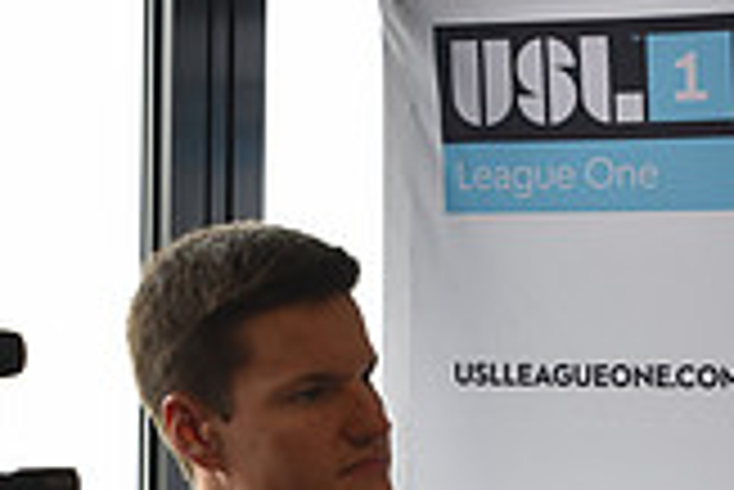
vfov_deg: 9.0
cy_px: 722
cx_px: 324
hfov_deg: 13.8
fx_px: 3041
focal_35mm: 149
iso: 400
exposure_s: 1/100
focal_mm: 42
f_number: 5
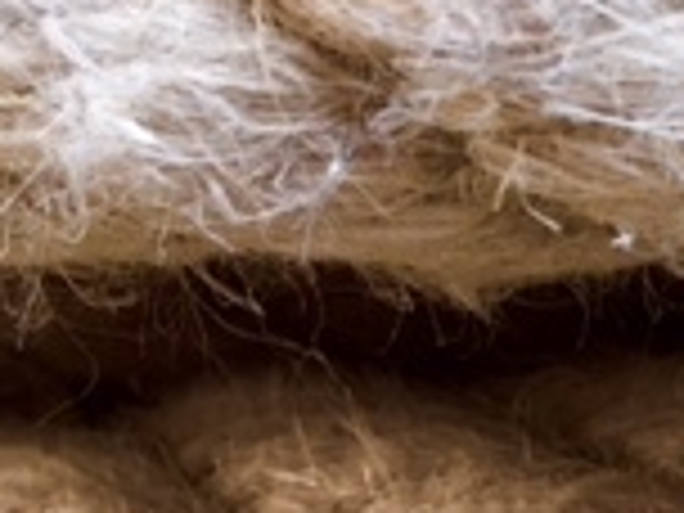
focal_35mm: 122
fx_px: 2411
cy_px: 1008
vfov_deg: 11.1
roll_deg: -1.6
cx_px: 747
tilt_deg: +0.5
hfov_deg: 15.7
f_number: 2.2
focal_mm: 4.15
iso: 25
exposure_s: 1/100
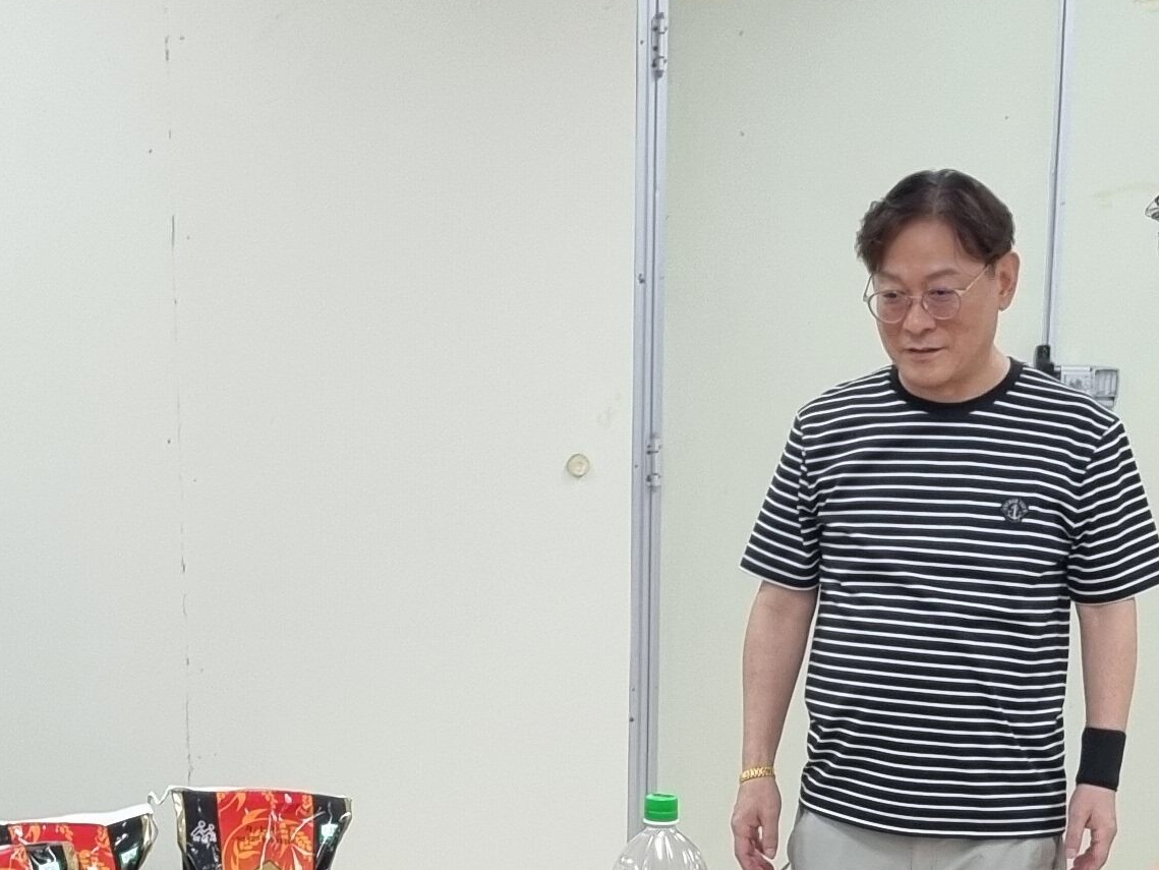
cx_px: 603
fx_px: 3081
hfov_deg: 21.3
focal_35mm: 92
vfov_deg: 15.3
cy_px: 1152
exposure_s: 1/120
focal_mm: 5.4
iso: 160
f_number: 1.8
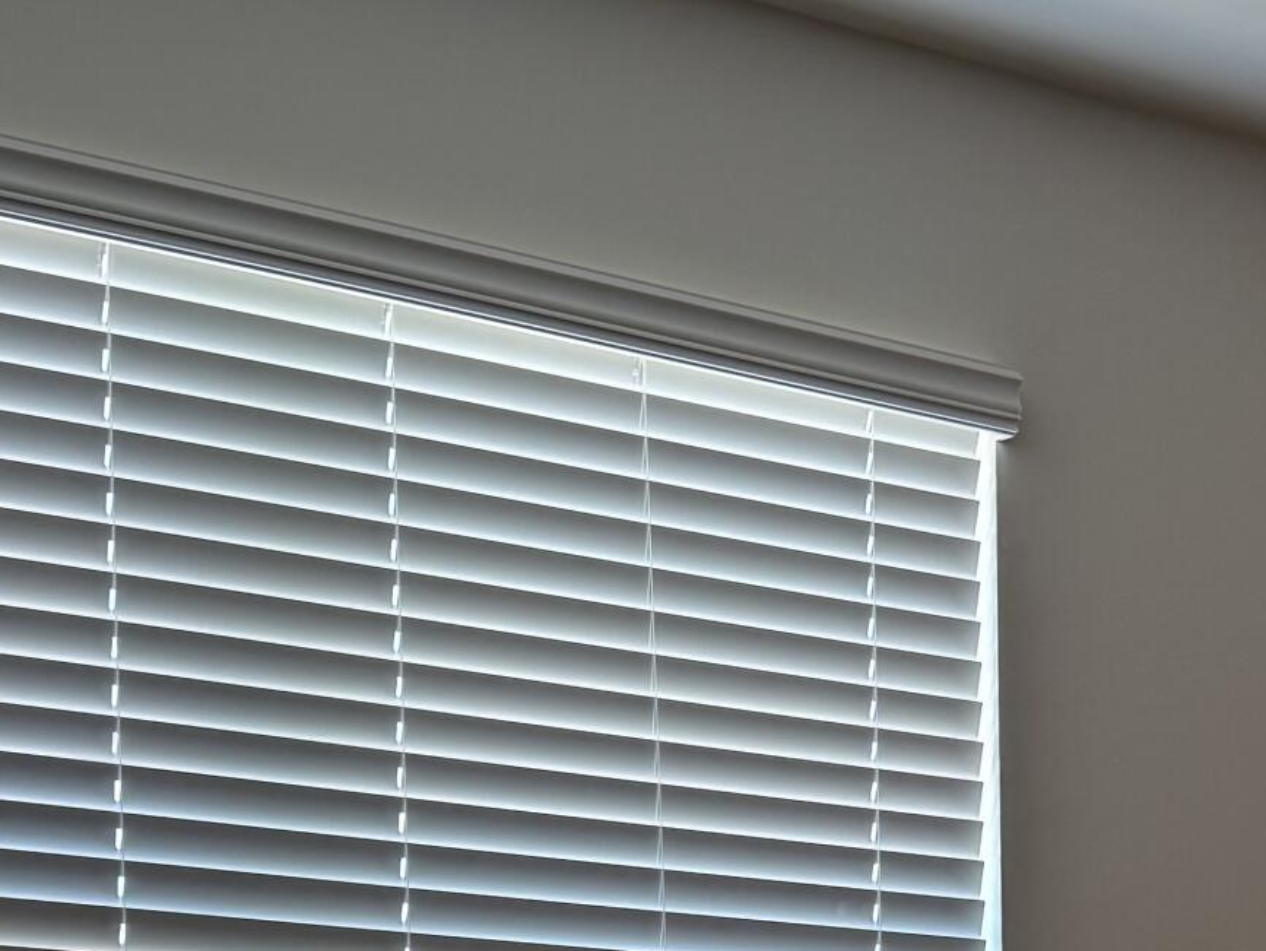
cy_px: 1407
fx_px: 3037
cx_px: 987
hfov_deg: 23.3
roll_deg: +0.7
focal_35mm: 83
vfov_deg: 16.3
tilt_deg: -0.9
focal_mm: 6.76
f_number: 1.78
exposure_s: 1/60
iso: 125
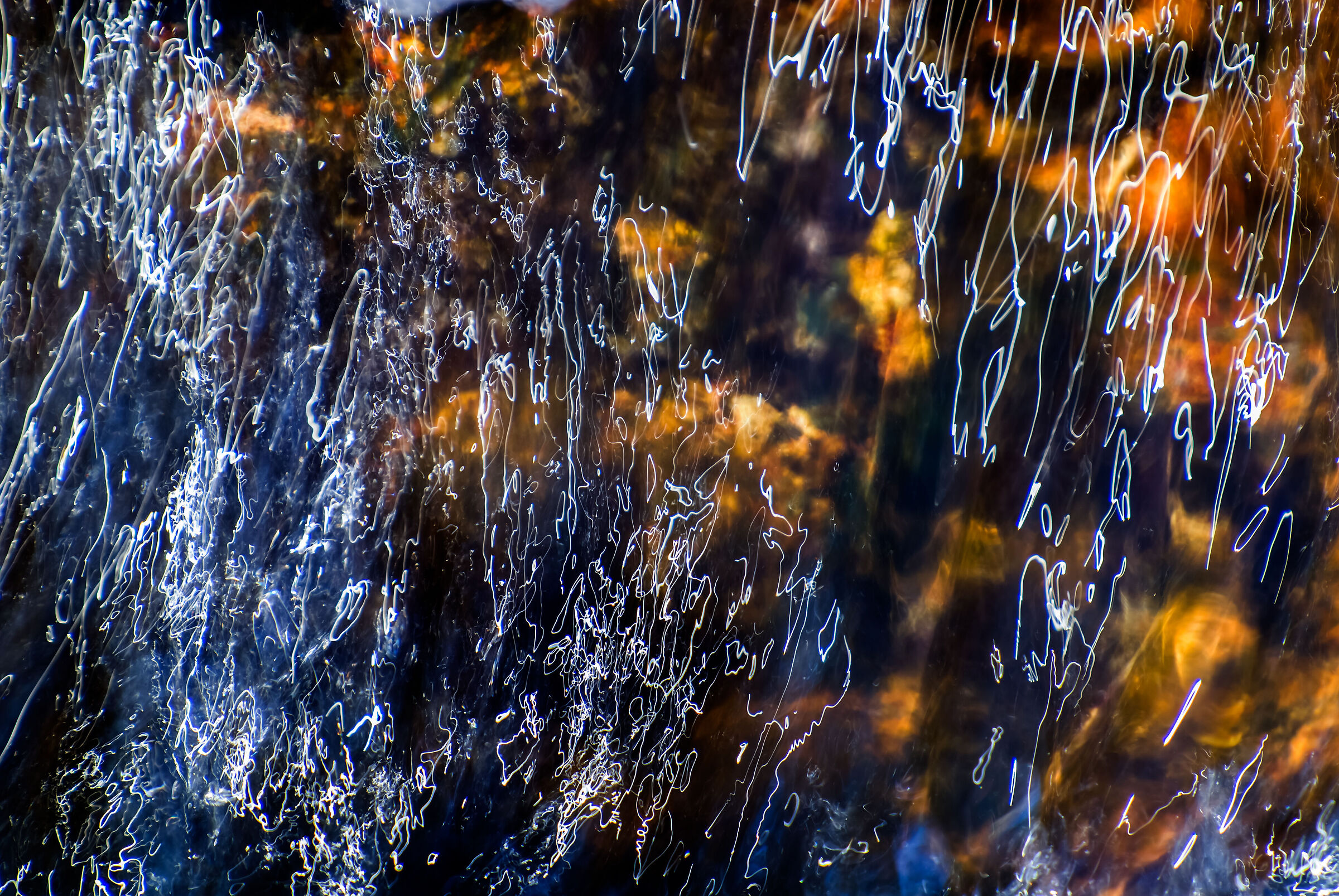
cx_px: 670
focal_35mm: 450
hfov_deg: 4.6
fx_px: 16759
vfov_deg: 3.1
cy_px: 448
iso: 100
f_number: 9.5
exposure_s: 1/20
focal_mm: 300
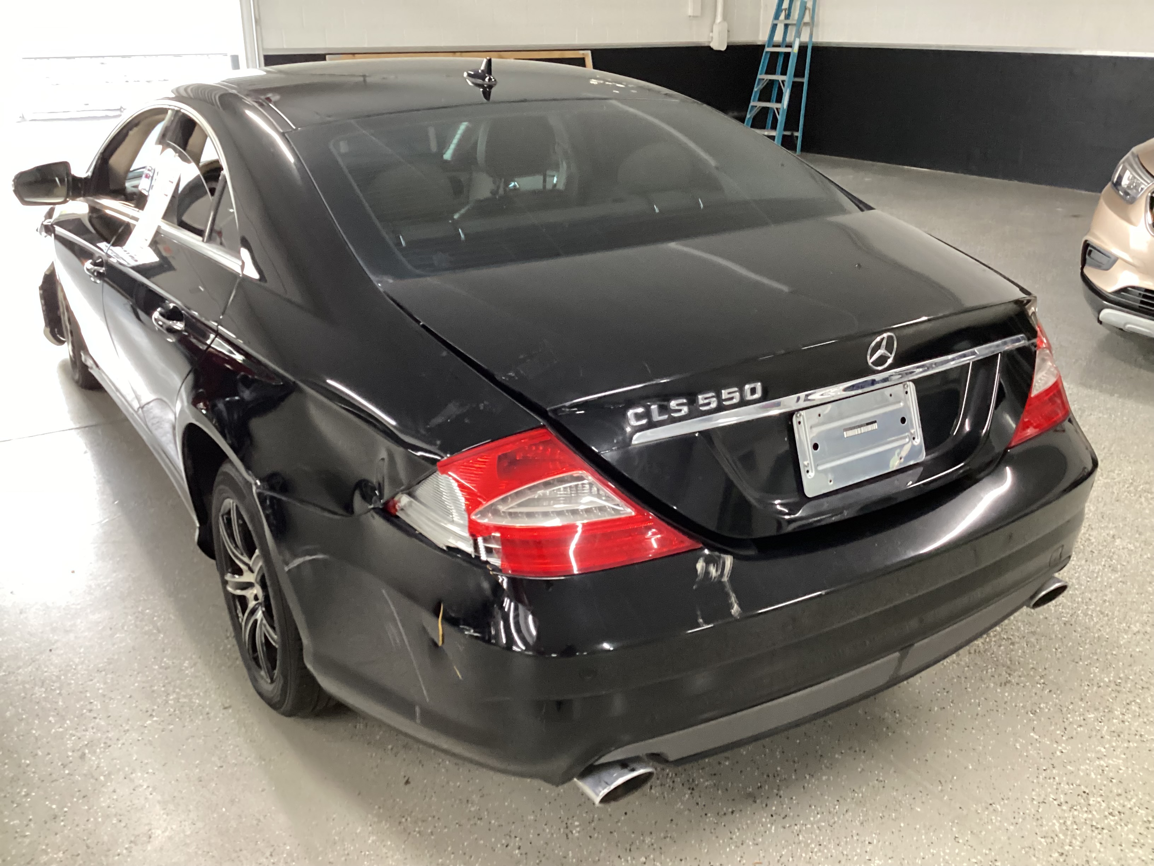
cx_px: 577
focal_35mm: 31
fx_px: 1033
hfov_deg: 58.4
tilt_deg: -23.0
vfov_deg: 45.4
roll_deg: -0.7
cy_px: 433
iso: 400
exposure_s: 1/33
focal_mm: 3.3
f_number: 2.4
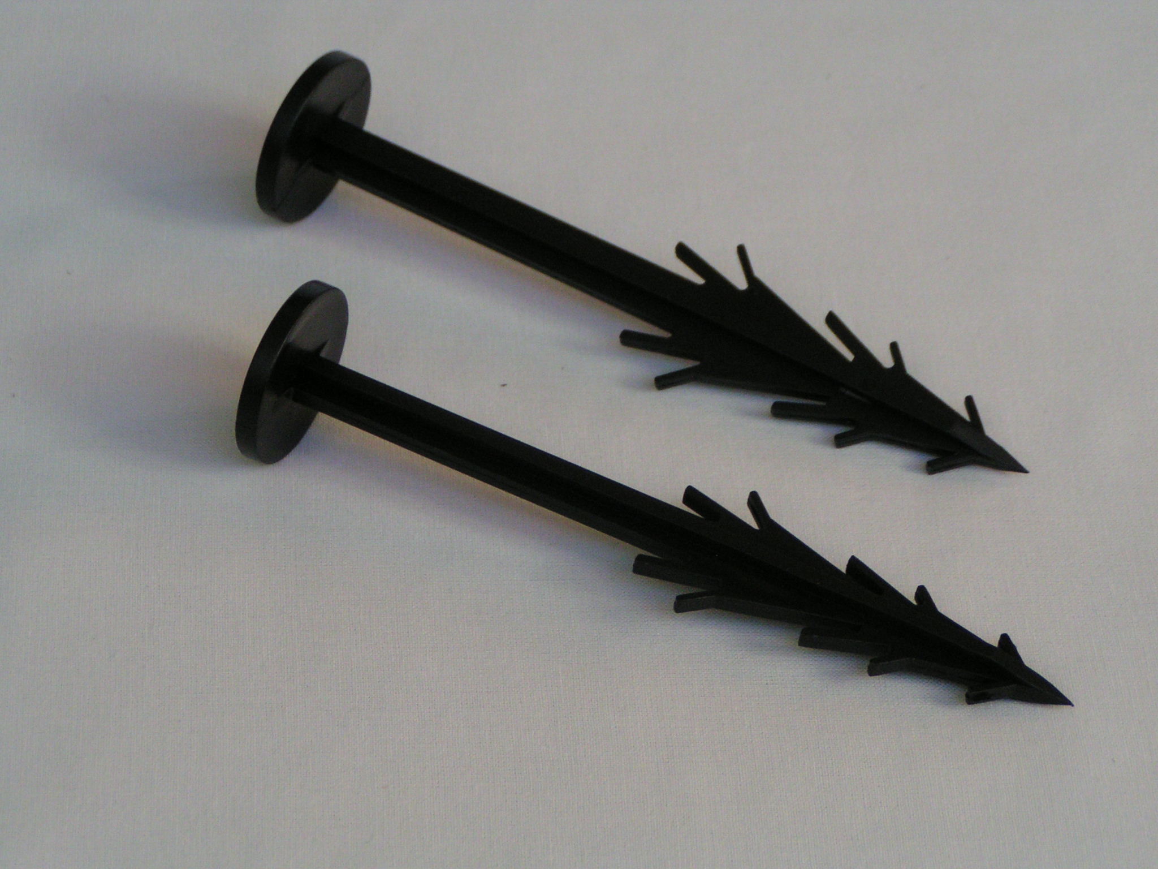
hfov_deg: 15.1
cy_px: 434
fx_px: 4382
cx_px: 579
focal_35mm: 131
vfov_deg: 11.3
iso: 200
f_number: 3.5
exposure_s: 1/125
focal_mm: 20
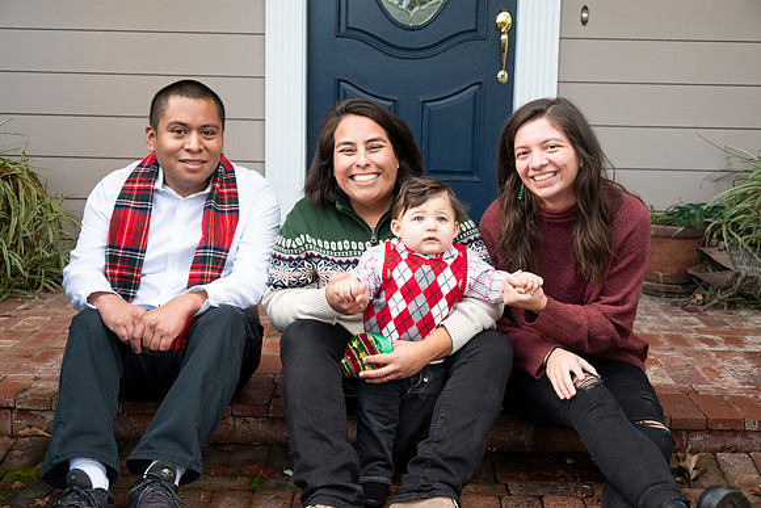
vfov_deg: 29.3
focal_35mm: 46
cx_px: 380
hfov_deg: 42.7
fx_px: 973
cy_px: 254
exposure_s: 1/160
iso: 400
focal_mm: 46
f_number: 5.3
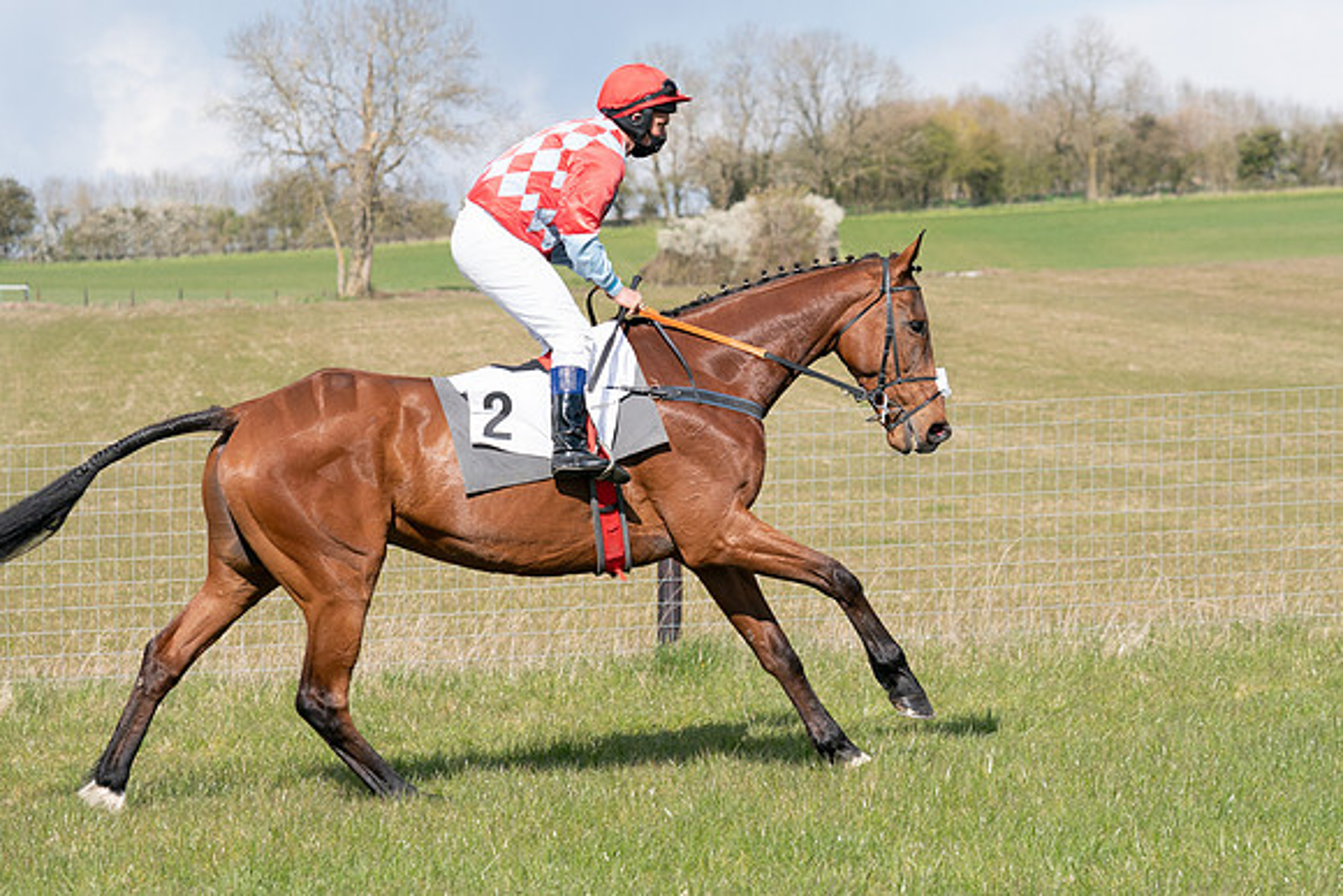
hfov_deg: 15.2
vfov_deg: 10.2
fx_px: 5037
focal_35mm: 135
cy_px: 448
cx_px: 672
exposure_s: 1/2000
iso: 400
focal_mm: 90
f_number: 5
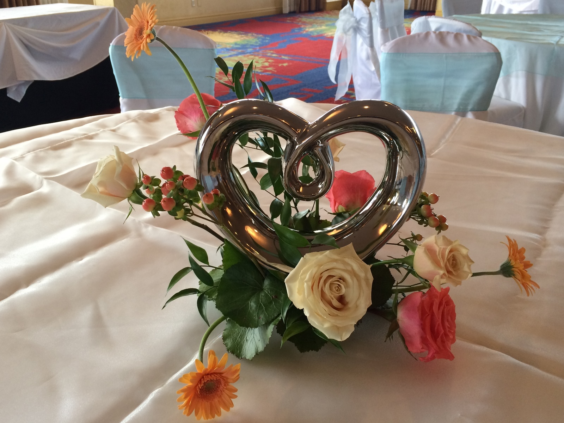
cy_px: 212
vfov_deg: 48.2
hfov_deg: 61.7
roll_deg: -0.8
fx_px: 472
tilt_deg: -26.2
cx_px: 282
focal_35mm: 29
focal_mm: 4.15
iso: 40
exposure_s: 1/30
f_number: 2.2
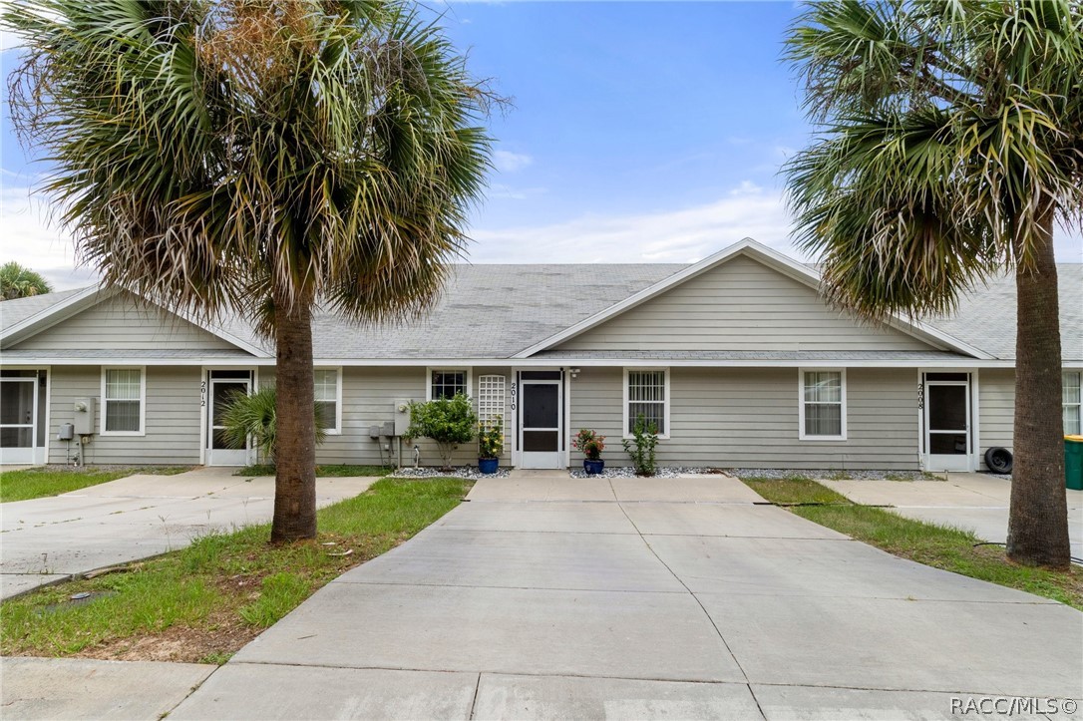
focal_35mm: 16
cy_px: 360
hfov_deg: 95.0
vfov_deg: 72.0
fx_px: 496
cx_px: 542
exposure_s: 1/80
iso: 320
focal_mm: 11
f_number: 8
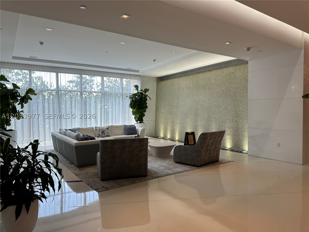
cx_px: 154
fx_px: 214
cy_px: 116
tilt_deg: -3.1
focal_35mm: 24
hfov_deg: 71.6
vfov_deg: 56.8
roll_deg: +0.4
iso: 64
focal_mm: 6.86
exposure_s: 1/188
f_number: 1.78
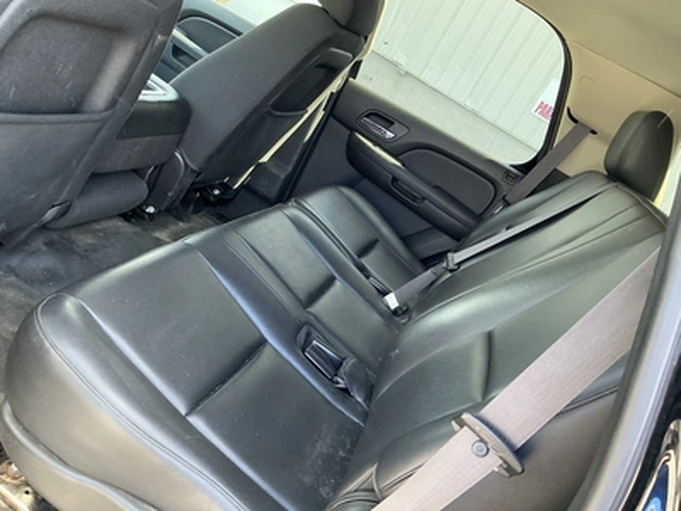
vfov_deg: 49.7
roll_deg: -30.2
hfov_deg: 63.4
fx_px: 551
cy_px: 256
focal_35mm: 28
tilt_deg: -19.5
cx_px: 340
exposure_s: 1/60
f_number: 1.8
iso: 80
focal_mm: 3
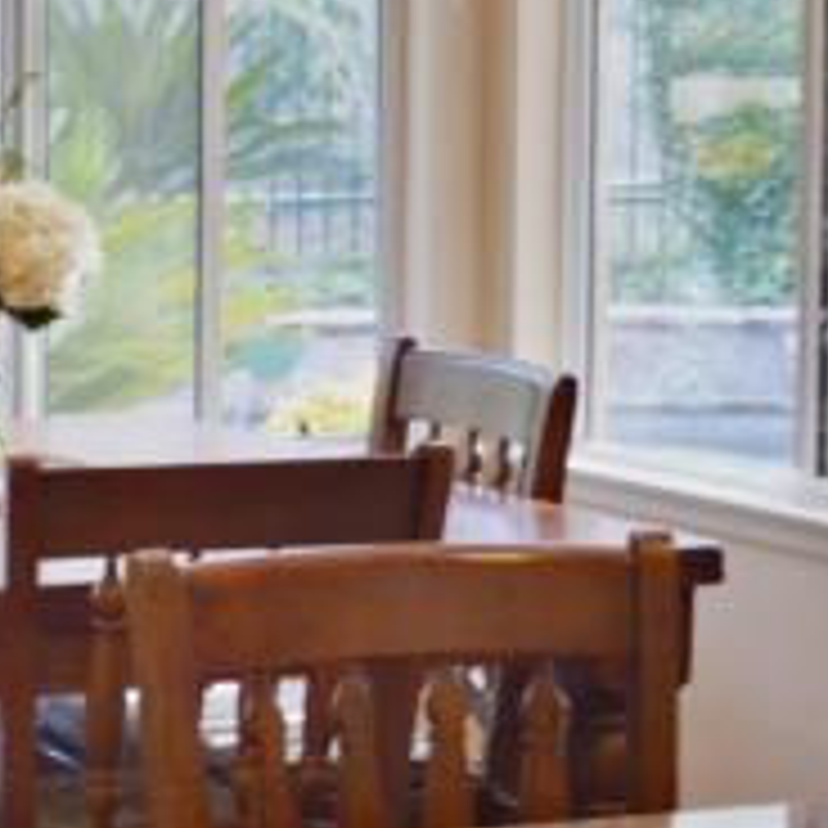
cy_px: 180
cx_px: -655
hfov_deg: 11.3
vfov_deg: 12.1
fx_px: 3897
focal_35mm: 144
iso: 400
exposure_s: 1/50
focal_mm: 18
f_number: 3.5
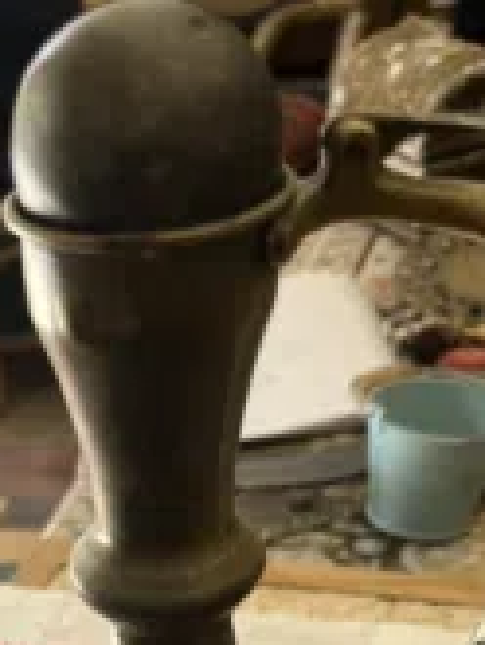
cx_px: 39
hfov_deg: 22.7
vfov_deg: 27.1
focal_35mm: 63
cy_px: 778
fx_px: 1175
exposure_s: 1/122
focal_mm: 5.1
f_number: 1.6
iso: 64
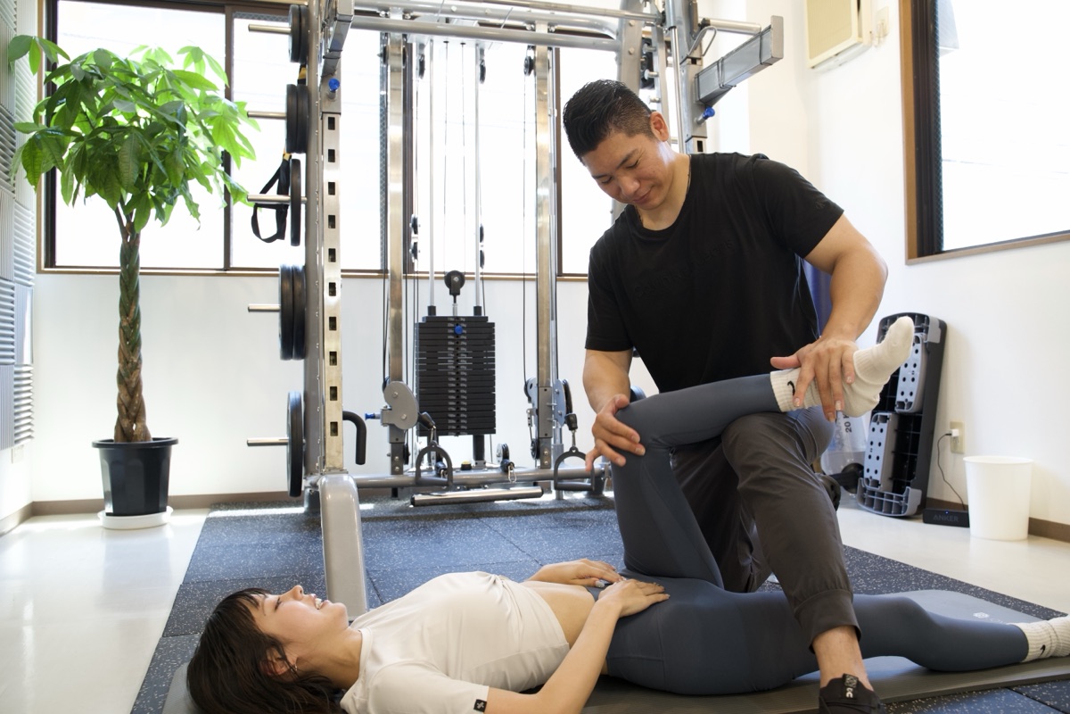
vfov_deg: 43.6
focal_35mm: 30
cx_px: 535
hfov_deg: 61.9
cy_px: 357
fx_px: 892
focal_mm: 30
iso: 1000
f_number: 4.5
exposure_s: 1/60
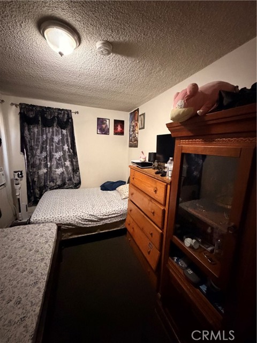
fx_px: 139
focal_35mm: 14
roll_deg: -2.2
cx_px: 128
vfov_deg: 102.1
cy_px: 172
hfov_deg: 85.7
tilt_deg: -10.5
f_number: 2.2
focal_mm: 2.22
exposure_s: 1/38
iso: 1600
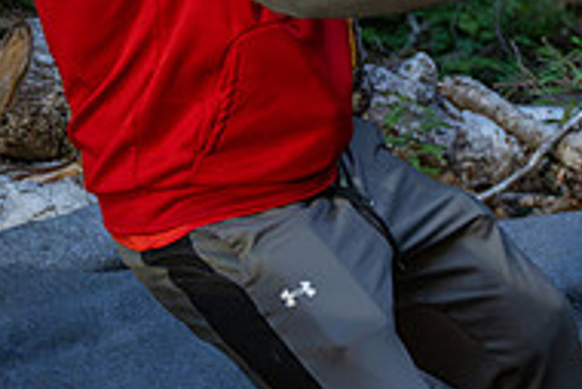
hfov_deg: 15.3
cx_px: 747
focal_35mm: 128
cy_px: 201
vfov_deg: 10.7
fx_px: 2071
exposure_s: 1/320
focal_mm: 42
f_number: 2.8
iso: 10000
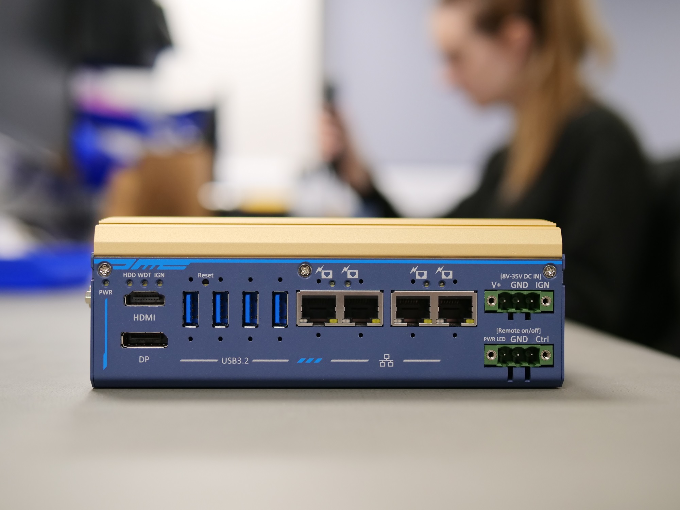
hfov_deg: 38.2
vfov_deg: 29.1
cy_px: 255
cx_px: 340
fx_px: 982
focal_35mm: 50
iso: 640
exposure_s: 1/100
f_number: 2
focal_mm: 25
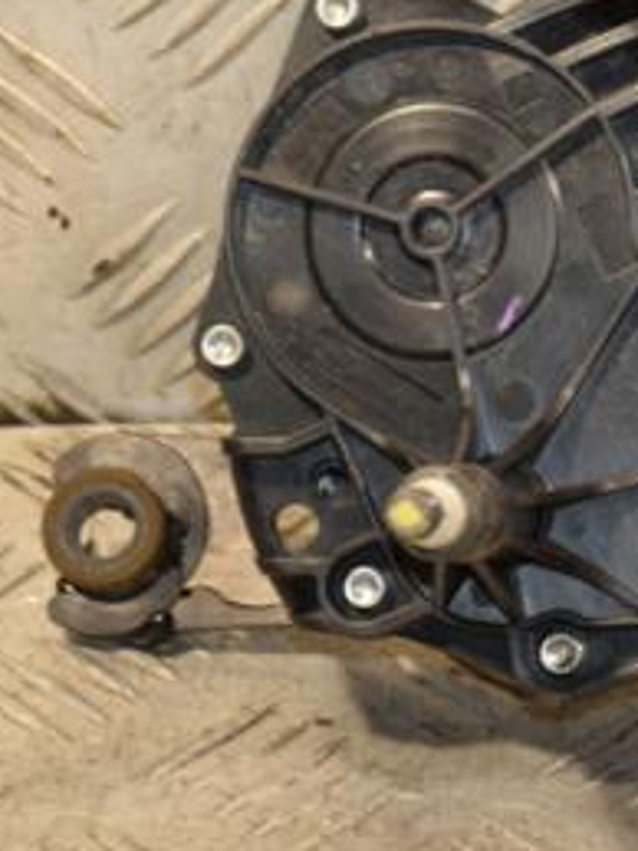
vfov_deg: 6.6
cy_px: 207
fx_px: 7403
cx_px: 700
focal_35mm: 301
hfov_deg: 4.9
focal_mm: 90
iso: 800
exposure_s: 1/100
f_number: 5.6
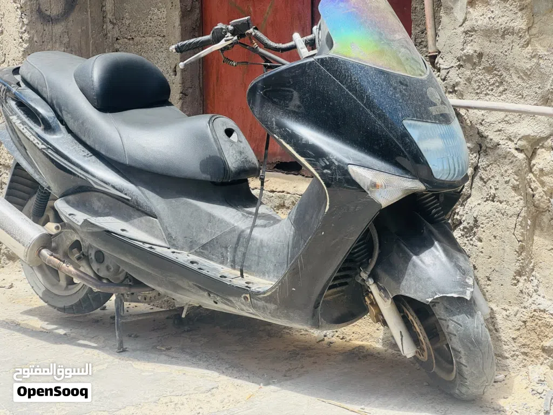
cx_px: 276
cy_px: 208
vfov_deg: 19.1
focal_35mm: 77
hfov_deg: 25.3
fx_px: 1230
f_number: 2.8
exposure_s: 1/197
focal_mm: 9
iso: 25
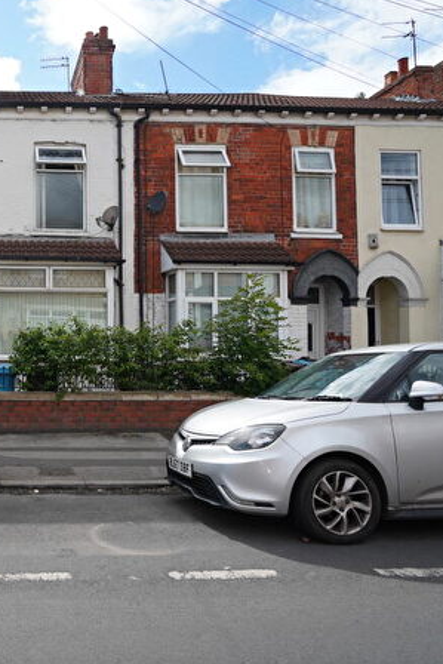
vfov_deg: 71.5
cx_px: 0
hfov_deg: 43.9
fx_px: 461
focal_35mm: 25
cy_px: 324
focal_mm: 16
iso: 400
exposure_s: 1/1000
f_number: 7.1
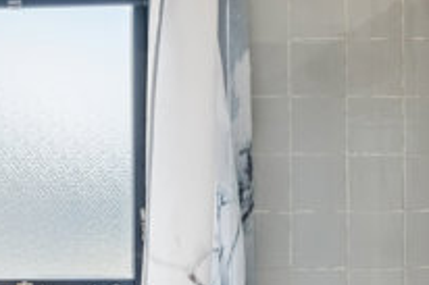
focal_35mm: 68
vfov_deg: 19.8
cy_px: 219
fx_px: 809
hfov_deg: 29.1
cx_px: 87
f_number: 8
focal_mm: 17.5
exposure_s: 1/2.5
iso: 200
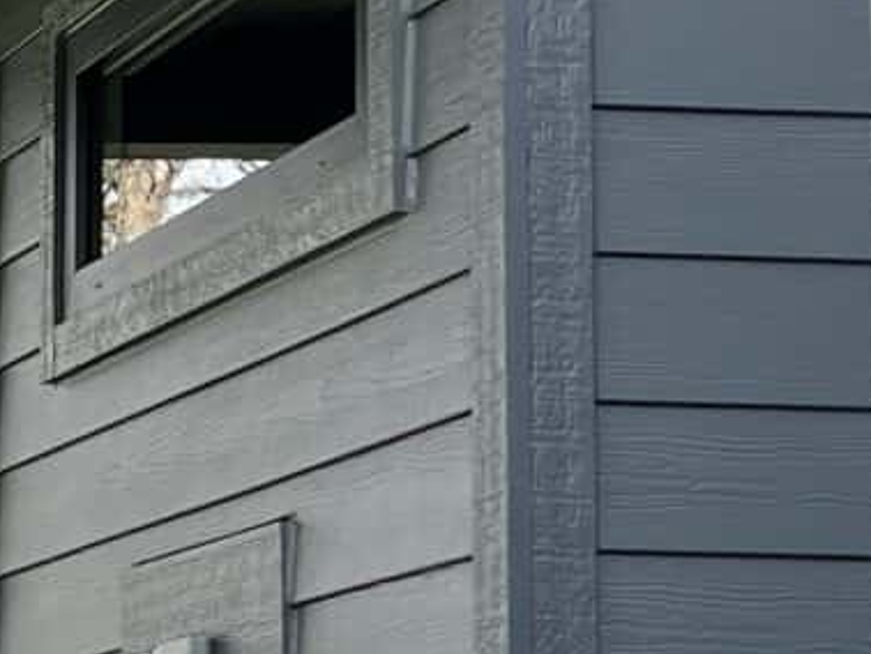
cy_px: 601
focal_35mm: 176
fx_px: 4431
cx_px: -606
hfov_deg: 10.6
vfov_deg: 8.4
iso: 50
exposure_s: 1/1171
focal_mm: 5.7
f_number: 1.5
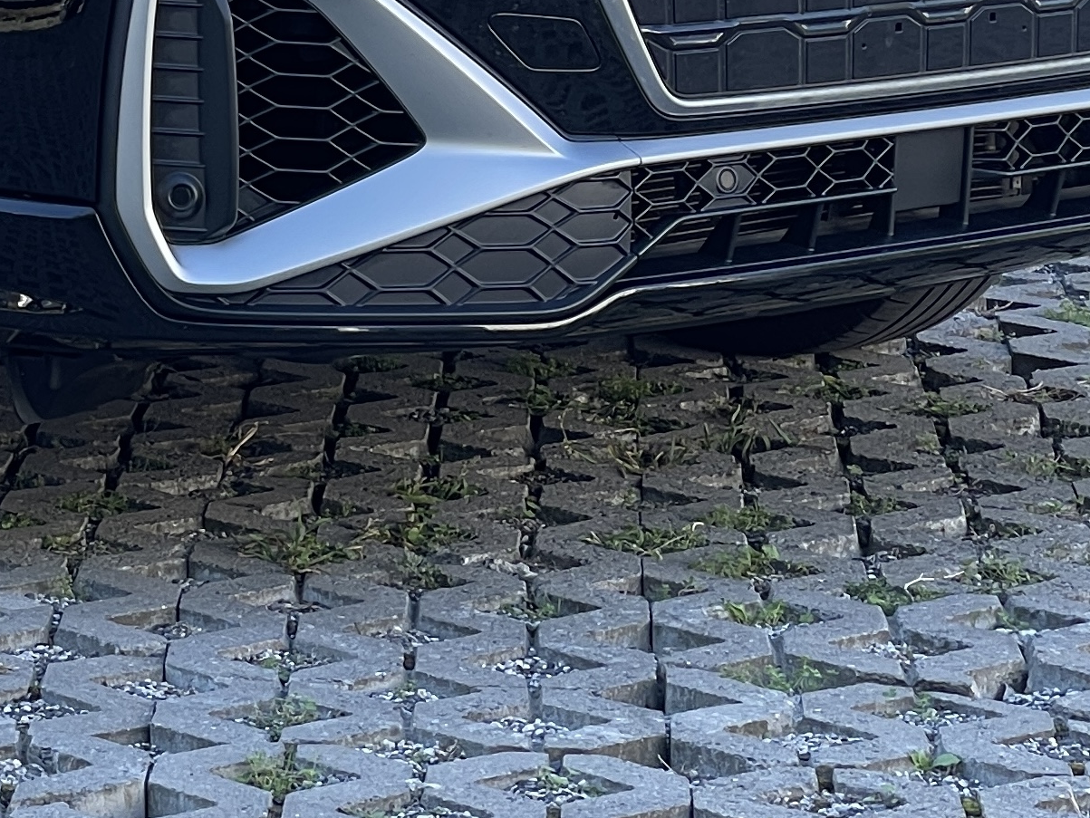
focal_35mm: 156
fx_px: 4914
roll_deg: +0.1
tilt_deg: -0.9
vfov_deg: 9.3
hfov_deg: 12.3
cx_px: -301
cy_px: -392
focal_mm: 6
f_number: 2
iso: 25
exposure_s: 1/100
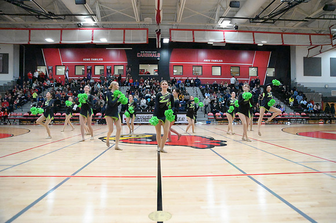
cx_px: 168
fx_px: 224
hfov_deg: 73.8
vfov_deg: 53.1
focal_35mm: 24
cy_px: 112
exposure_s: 1/8000
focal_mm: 24
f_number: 2.8
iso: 51200
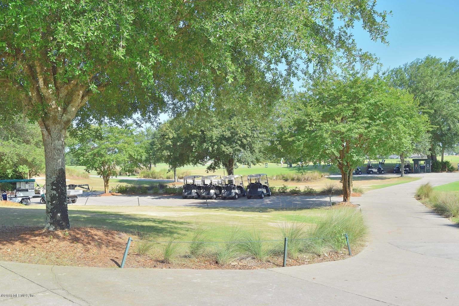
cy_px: 153
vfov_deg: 40.0
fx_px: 421
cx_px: 230
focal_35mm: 33
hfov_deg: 57.2
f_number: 8
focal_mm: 22
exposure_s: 1/250
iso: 200
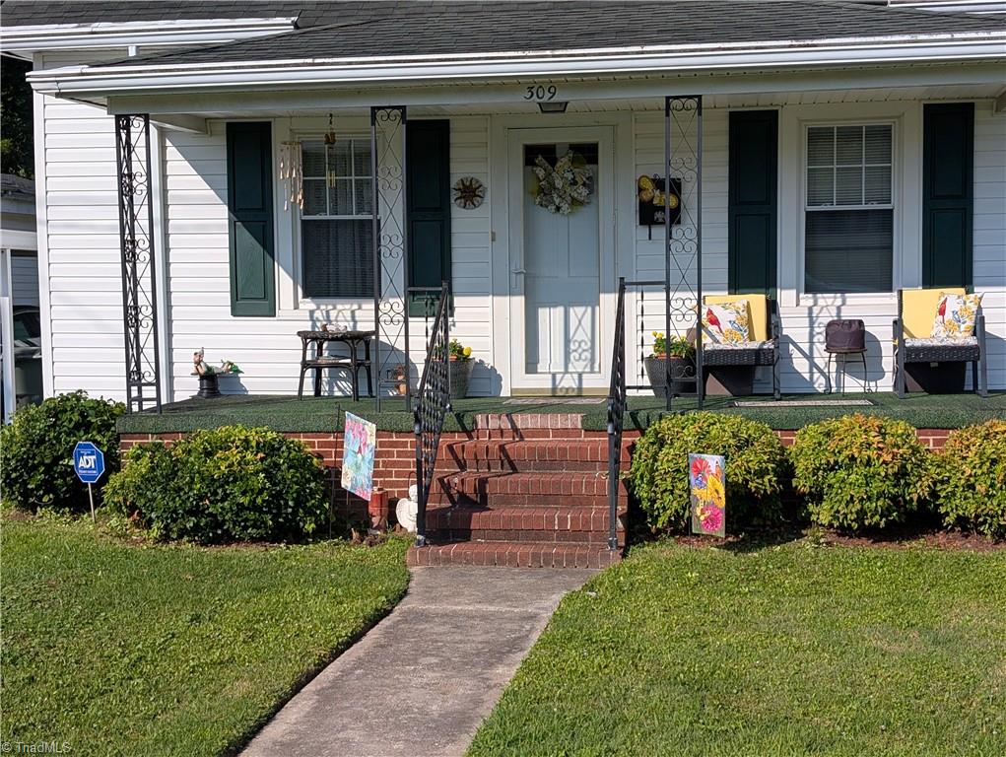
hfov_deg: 38.9
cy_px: 378
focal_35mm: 49
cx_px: 503
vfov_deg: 29.7
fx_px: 1426
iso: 22
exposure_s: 1/1859
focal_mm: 6.9
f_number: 1.68
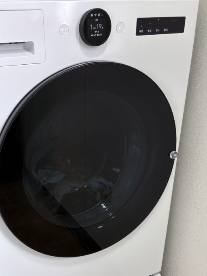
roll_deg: +2.2
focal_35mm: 39
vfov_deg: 47.0
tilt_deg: -26.7
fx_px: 311
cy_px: 188
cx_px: 57
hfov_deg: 36.1
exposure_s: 1/60
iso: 80
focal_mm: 5.96
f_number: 1.6
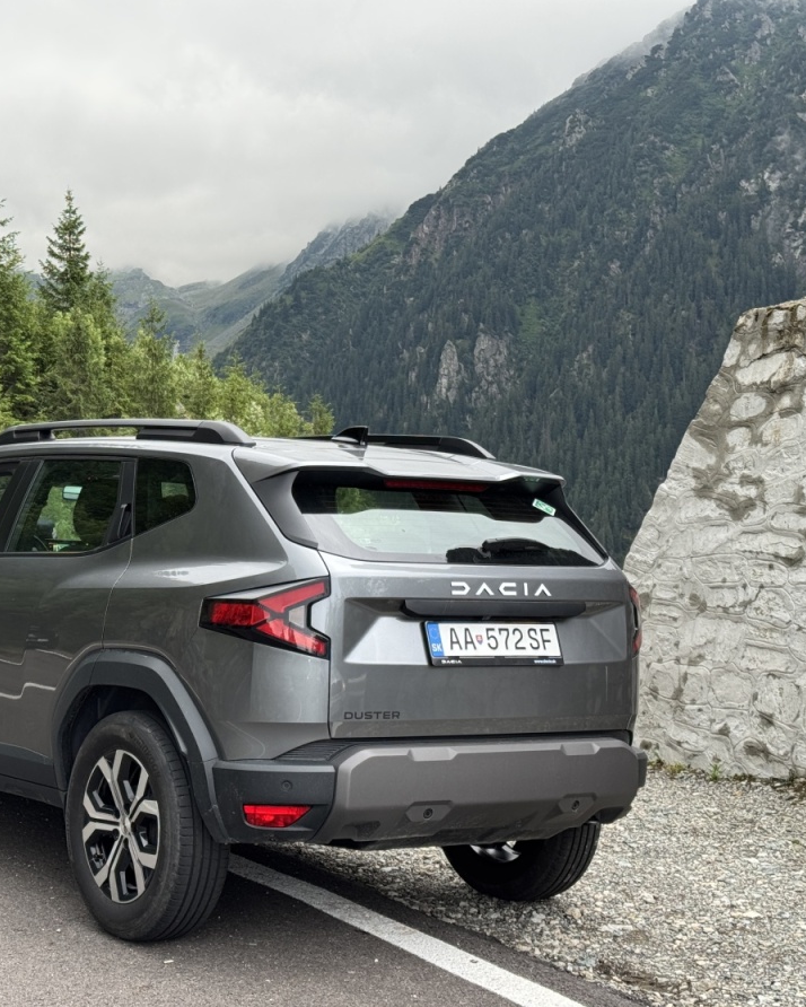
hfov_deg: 23.9
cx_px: 161
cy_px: 505
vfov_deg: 30.0
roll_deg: +1.4
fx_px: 1878
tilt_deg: +1.9
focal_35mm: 63
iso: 64
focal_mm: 6.76
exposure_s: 1/194
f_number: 1.78
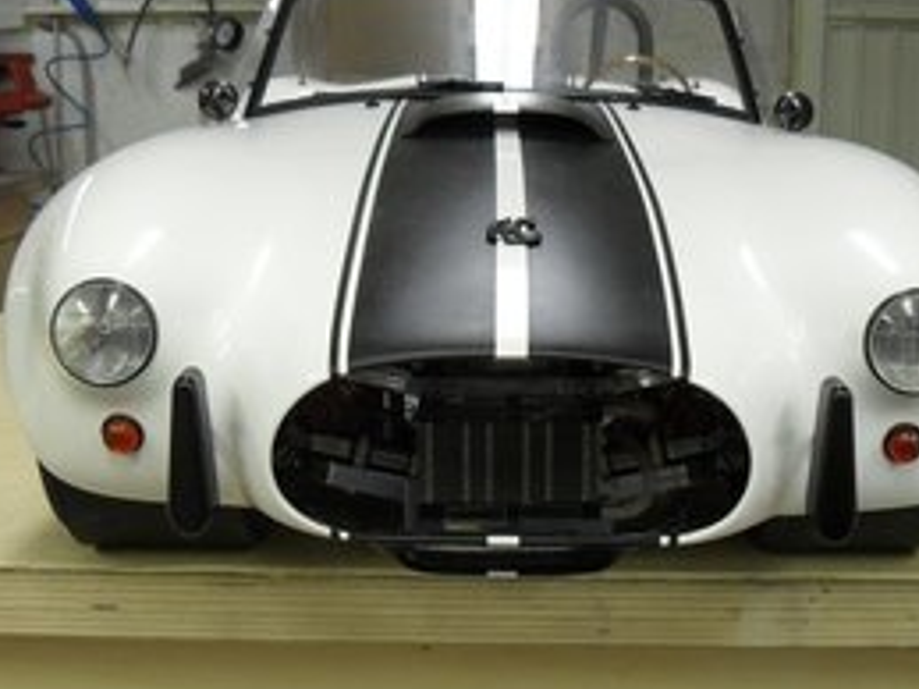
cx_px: 525
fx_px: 1433
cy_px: 444
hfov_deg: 35.5
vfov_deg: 26.9
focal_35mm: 54
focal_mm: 6.2
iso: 200
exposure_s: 1/30
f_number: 2.8
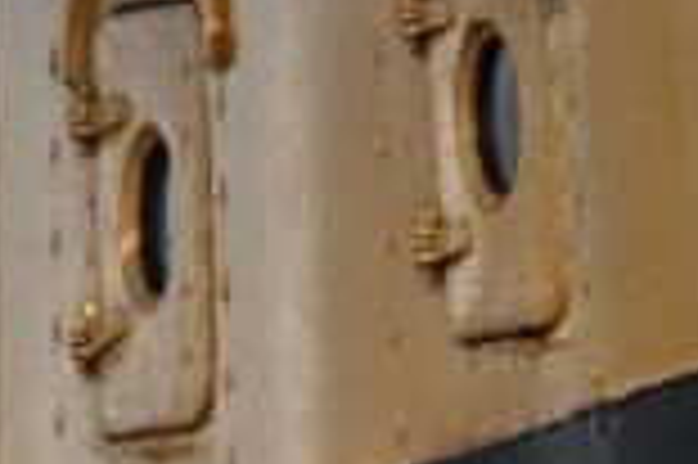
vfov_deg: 0.3
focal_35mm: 3960
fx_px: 76698
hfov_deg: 0.5
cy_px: -1007
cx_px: 1094
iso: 720
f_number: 10
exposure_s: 1/1000
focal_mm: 400
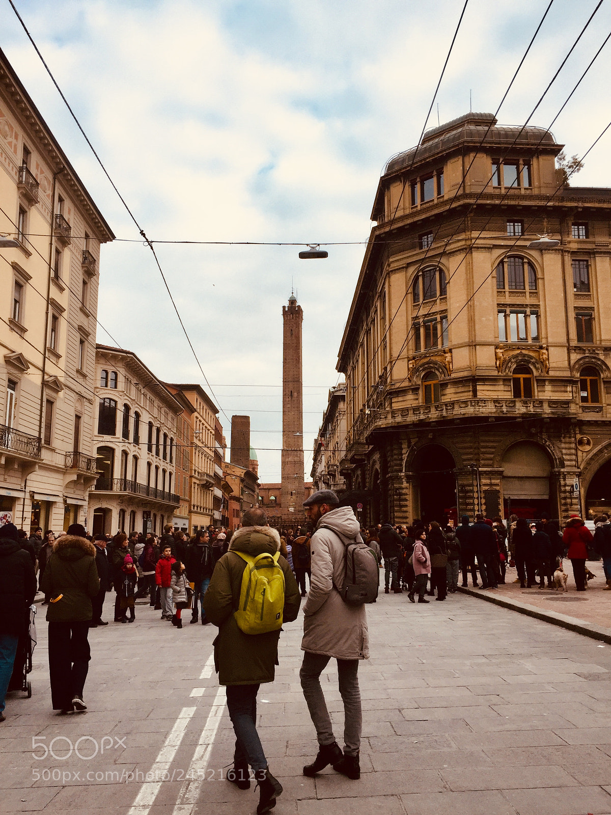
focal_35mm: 29
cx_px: 306
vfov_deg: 61.7
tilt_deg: +11.1
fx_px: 682
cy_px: 408
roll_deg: +0.2
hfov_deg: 48.2
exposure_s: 1/706
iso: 32
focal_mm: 4.15
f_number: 2.2
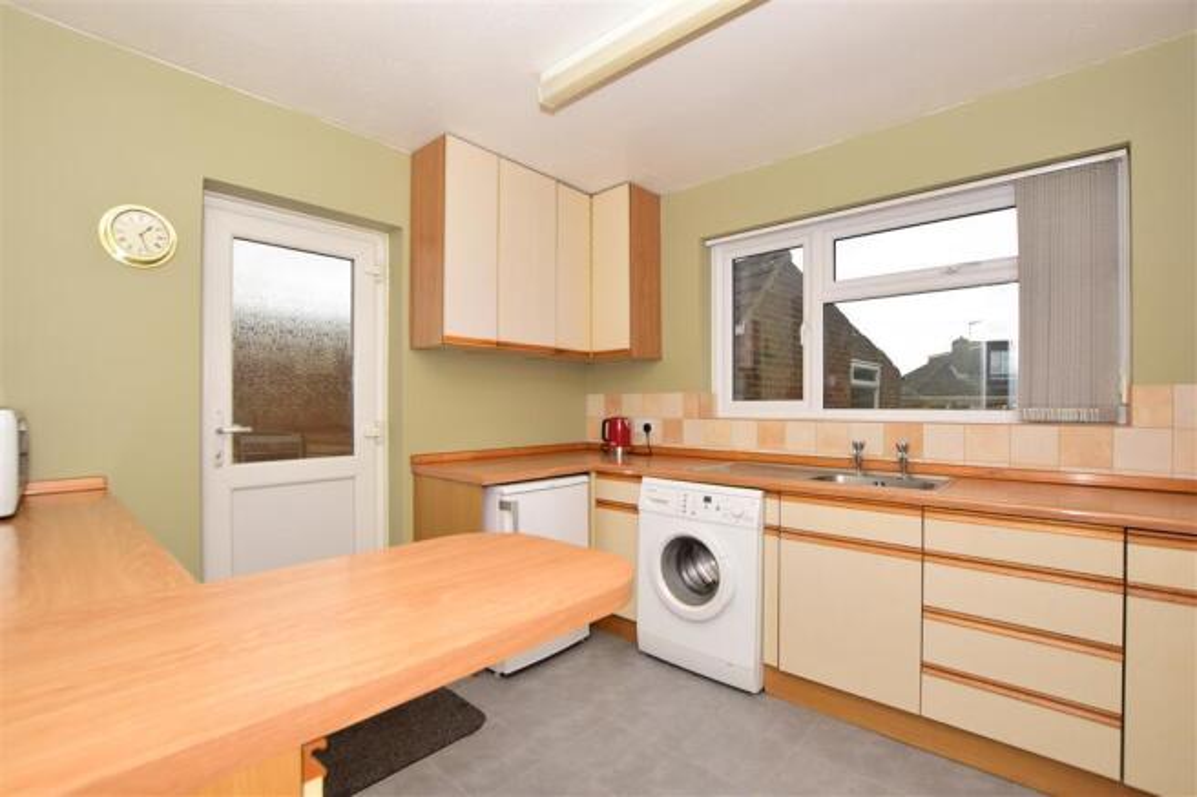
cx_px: 598
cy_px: 398
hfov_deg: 100.4
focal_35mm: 15
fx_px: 499
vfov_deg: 77.3
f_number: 6.3
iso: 400
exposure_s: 1/200
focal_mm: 10
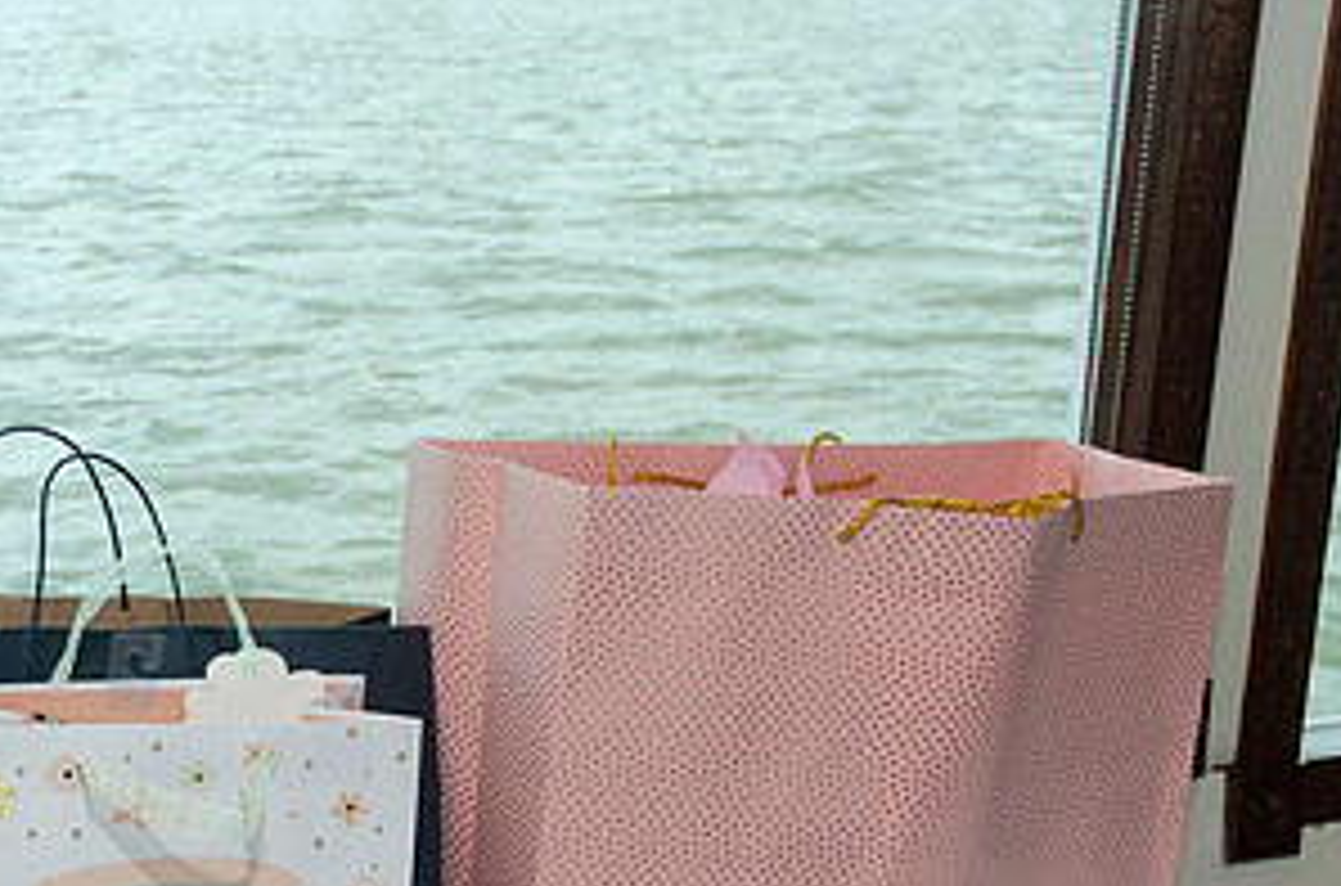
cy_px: 751
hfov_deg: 27.9
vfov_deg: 19.1
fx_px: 2601
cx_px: 140
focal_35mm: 70
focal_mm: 24
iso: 200
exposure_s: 1/250
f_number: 5.6
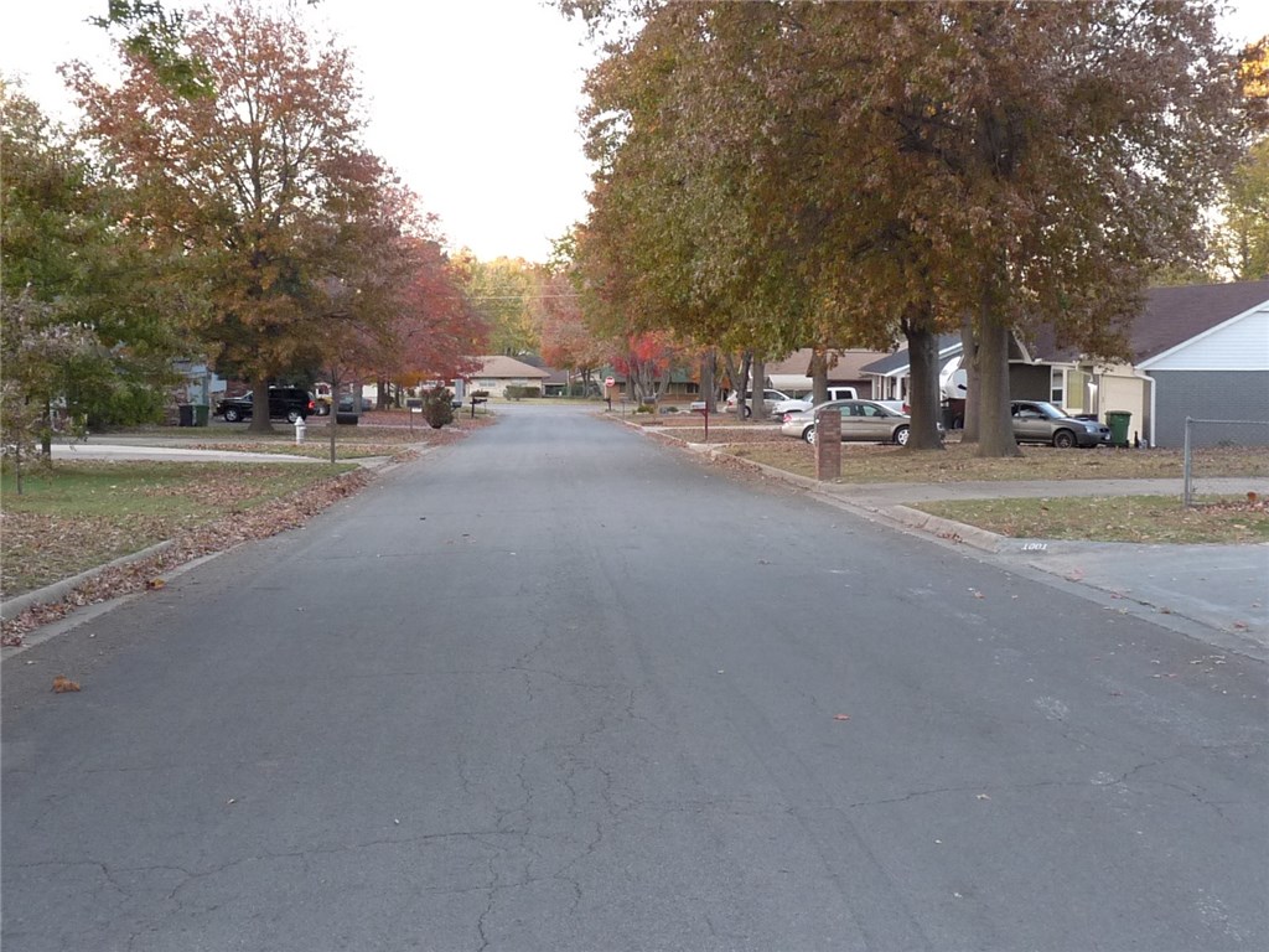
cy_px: 476
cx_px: 634
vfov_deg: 30.3
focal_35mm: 48
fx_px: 1760
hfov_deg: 39.7
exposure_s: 1/40
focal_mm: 4.8
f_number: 2.8
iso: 160
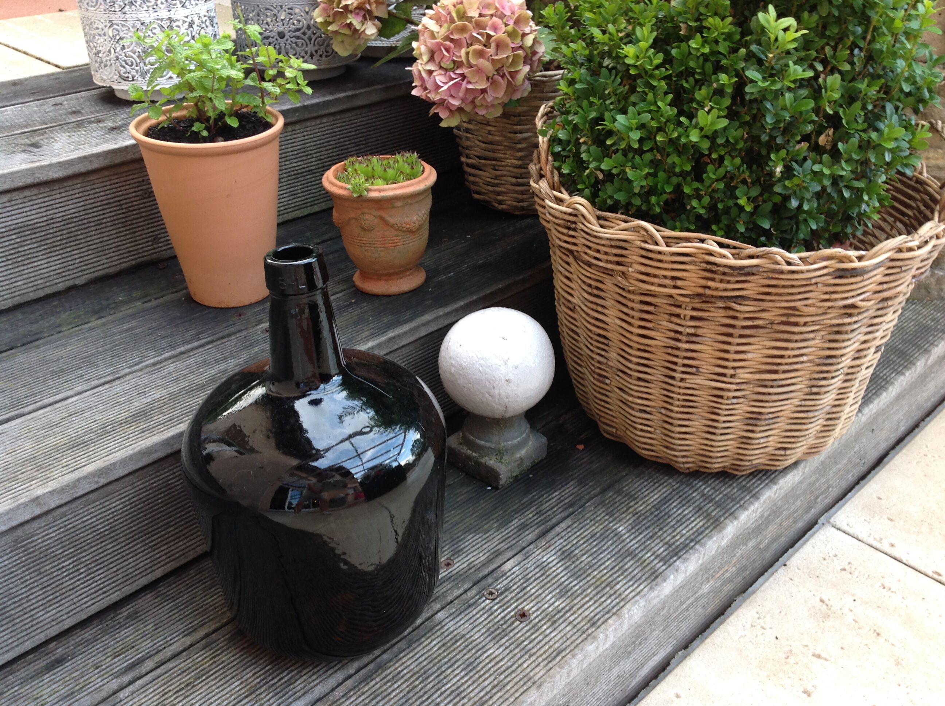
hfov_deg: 52.7
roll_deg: +0.3
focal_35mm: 35
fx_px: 954
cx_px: 472
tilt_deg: -30.9
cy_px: 353
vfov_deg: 40.6
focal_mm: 4.28
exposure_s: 1/17
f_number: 2.4
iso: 50
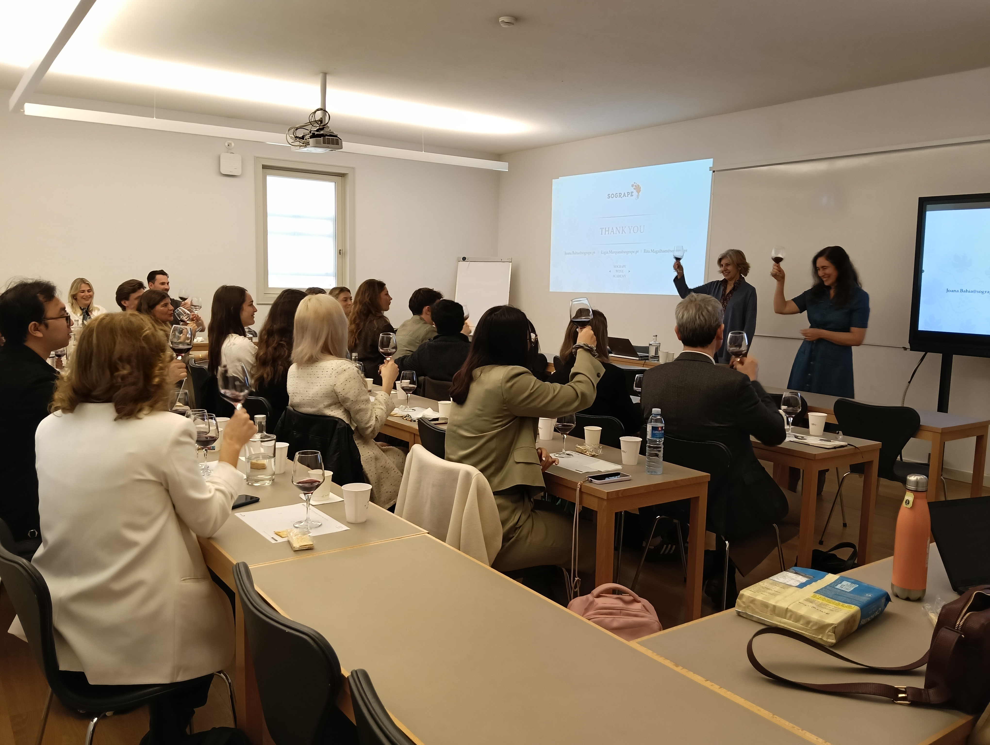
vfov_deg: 51.5
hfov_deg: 65.2
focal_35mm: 27
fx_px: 773
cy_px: 372
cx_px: 495
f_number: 1.8
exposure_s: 1/33.3
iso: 100
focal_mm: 3.98
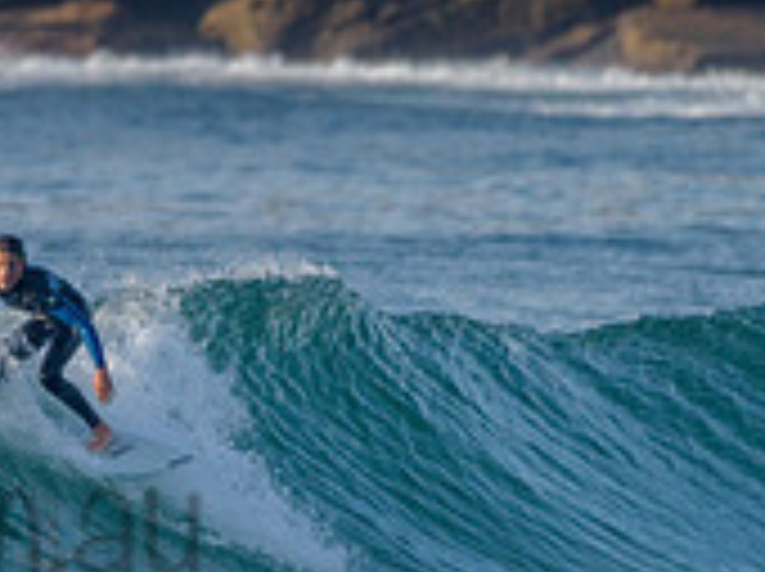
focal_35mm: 2016
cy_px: 395
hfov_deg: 1.0
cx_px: 10
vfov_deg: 0.7
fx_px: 44490
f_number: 5.6
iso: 400
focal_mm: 500
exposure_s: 1/2000
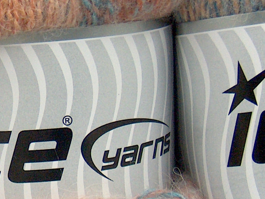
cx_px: -58
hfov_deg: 12.7
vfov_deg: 9.8
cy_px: 125
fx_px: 1155
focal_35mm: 151
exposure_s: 1/64.4
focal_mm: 8.96
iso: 200
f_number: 2.8
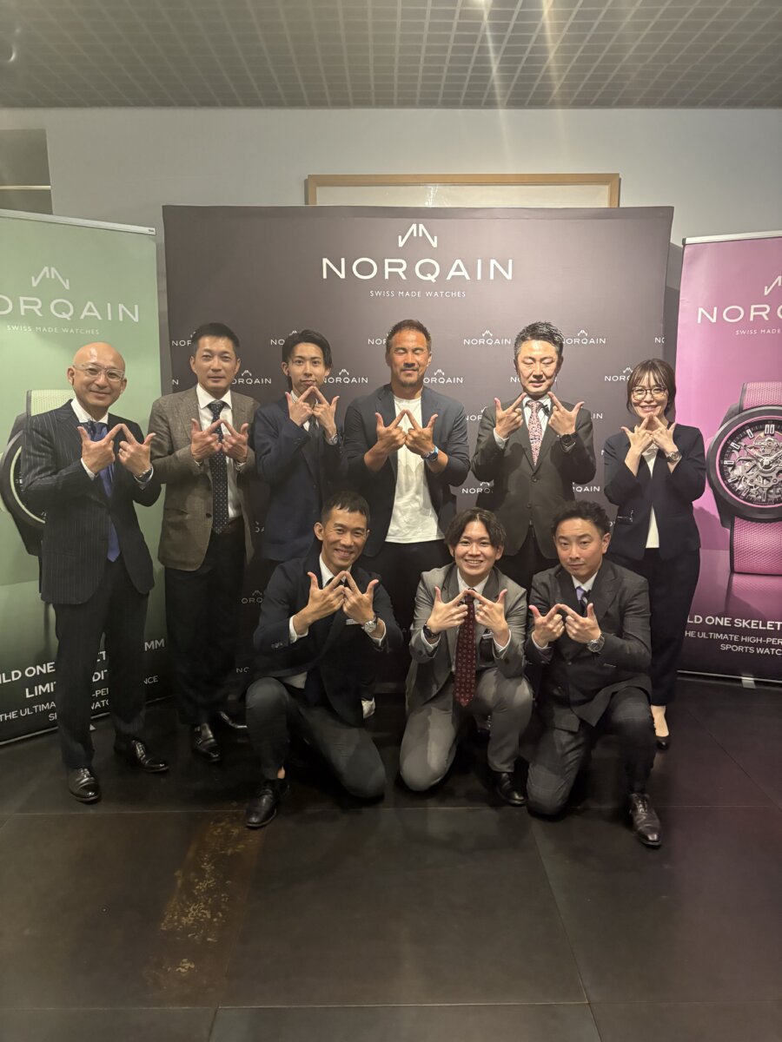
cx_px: 391
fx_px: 783
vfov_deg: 67.3
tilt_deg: -9.6
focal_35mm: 26
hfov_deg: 53.1
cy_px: 521
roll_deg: +0.0
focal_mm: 5.96
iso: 640
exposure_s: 1/30
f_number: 1.6
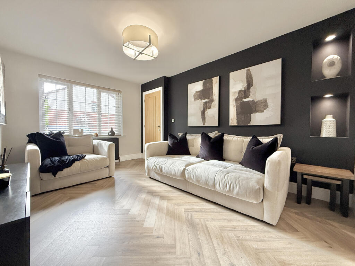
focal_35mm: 14
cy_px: 133
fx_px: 144
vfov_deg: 85.7
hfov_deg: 102.1
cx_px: 178
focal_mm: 2.22
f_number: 2.2
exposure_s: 1/99
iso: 250
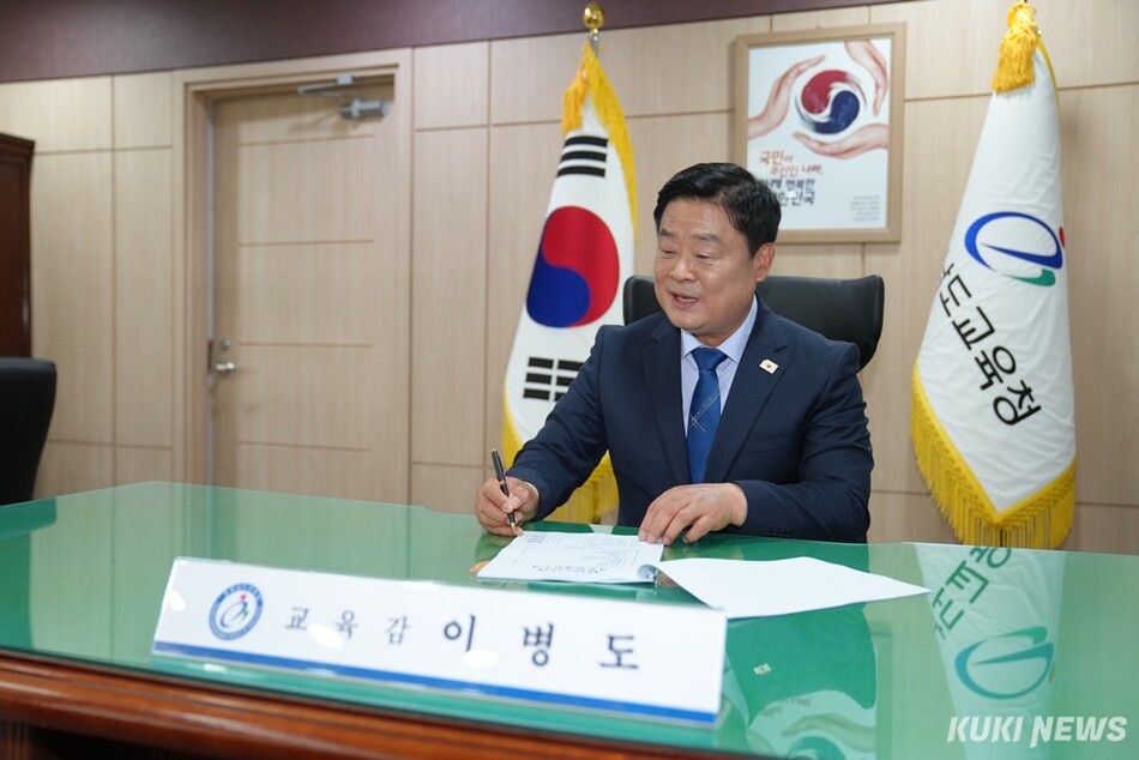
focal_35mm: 32
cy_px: 380
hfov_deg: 58.7
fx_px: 1013
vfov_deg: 41.1
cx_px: 570
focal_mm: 32
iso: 1250
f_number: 2.8
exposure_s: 1/400
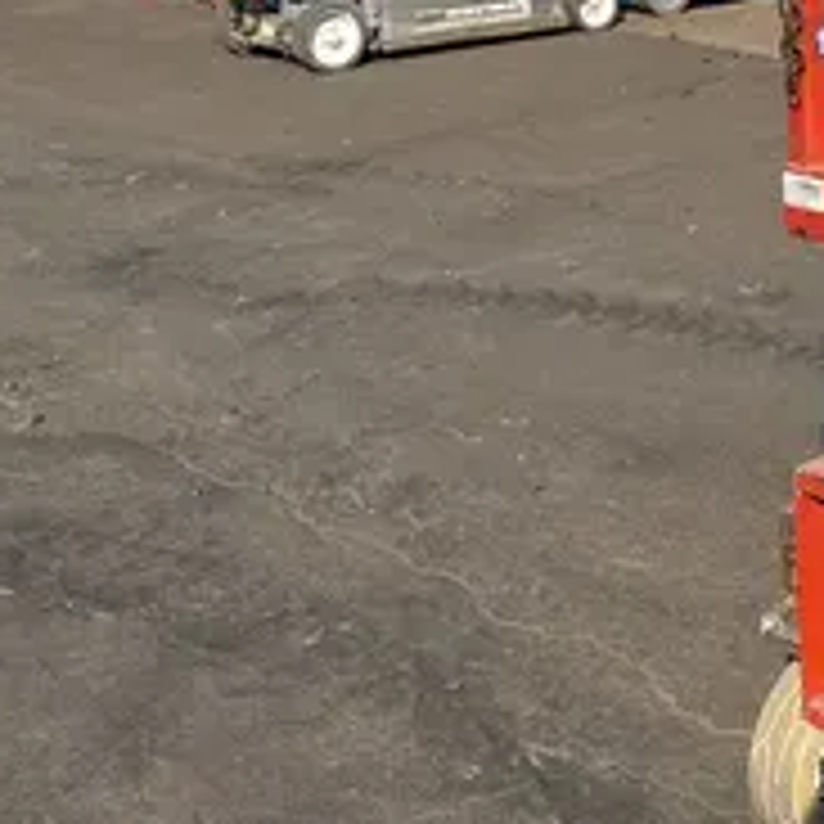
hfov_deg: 22.3
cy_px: 146
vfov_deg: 24.5
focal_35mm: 69
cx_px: 1090
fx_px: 1858
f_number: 1.8
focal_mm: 4.25
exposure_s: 1/3731
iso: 32
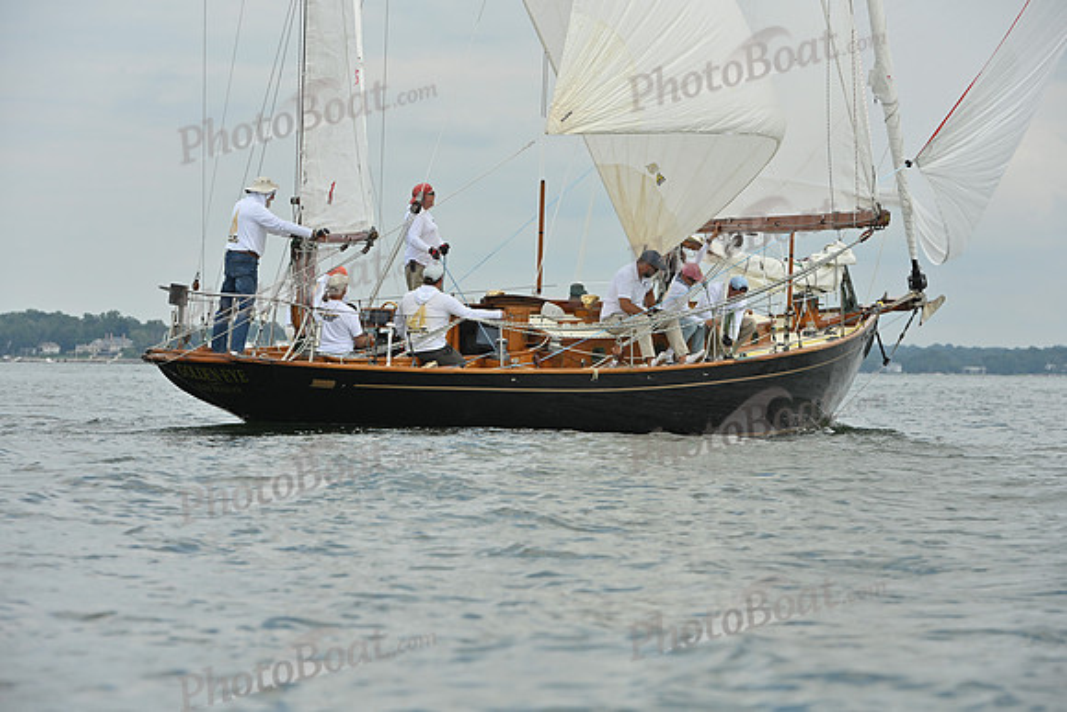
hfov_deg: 12.4
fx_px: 4891
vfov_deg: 8.3
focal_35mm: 165
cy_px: 356
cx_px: 534
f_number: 8
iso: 320
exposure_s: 1/1250
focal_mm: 165
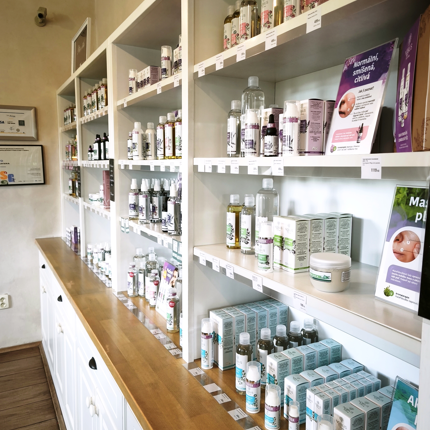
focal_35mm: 30
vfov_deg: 54.0
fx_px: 422
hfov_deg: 54.0
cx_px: 225
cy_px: 210
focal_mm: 5.35
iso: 250
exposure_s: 1/100
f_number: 1.7
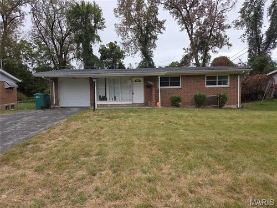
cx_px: 138
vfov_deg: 58.9
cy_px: 104
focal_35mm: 23
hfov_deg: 73.9
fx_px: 184
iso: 25
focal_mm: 5.4
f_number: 1.8
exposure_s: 1/838
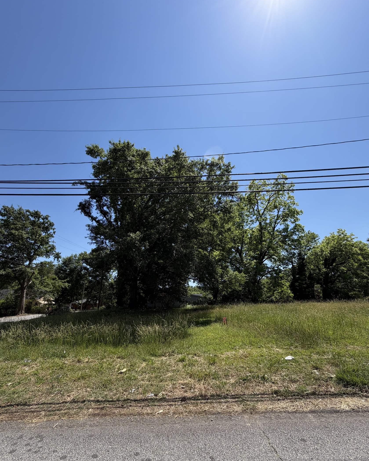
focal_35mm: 15
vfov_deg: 96.6
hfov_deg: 84.0
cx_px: 183
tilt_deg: +14.1
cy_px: 251
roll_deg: -0.2
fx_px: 205
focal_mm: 2.22
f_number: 2.2
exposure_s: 1/770
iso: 20
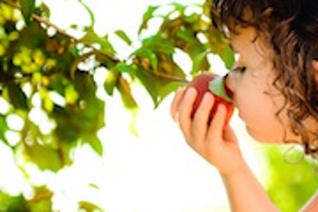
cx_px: 244
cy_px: 77
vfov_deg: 7.8
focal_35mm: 175
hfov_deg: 11.7
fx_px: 1546
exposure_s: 1/800
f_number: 2.8
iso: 400
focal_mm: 70
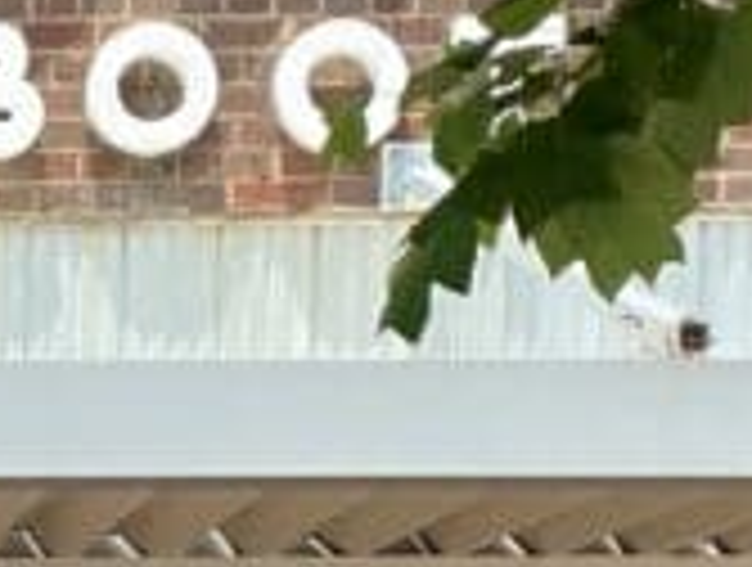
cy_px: 1197
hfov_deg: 11.4
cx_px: -639
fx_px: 3462
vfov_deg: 8.8
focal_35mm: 159
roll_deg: -1.3
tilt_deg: -1.4
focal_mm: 4.25
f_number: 1.8
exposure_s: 1/1316
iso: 32
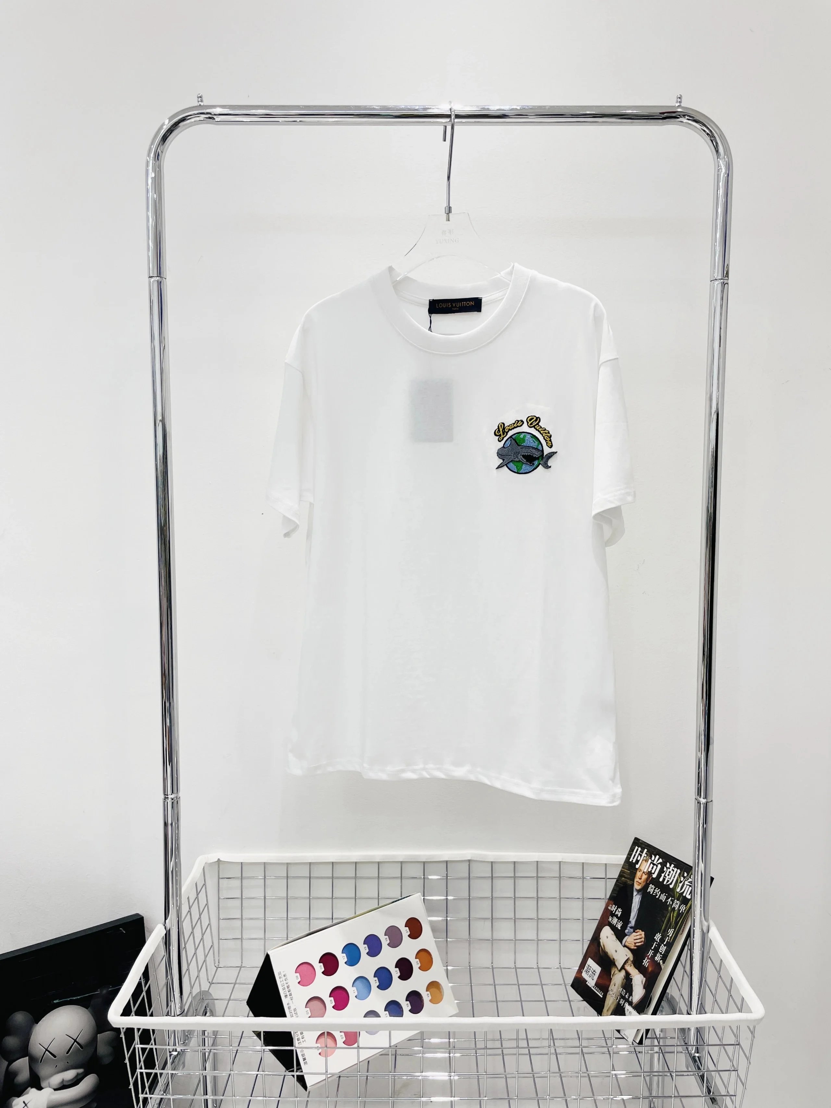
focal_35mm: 26
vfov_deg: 67.3
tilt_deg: -4.8
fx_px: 832
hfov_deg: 53.1
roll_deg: +1.1
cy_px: 554
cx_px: 416
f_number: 1.6
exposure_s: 1/209
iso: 32
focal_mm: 4.2
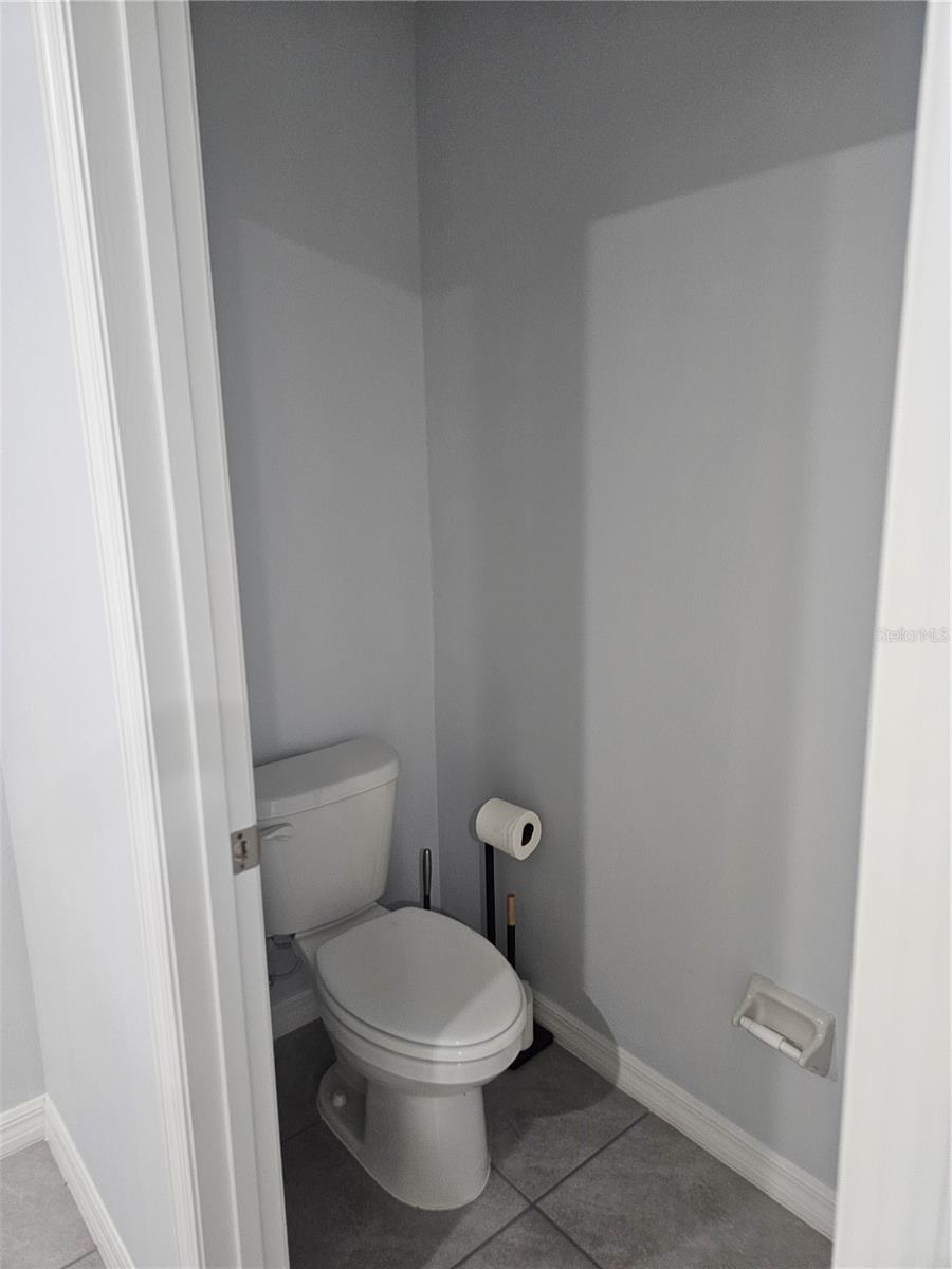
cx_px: 476
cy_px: 634
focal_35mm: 23
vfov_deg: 73.9
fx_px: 843
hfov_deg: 58.9
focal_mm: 6.3
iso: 400
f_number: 1.7
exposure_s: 1/120
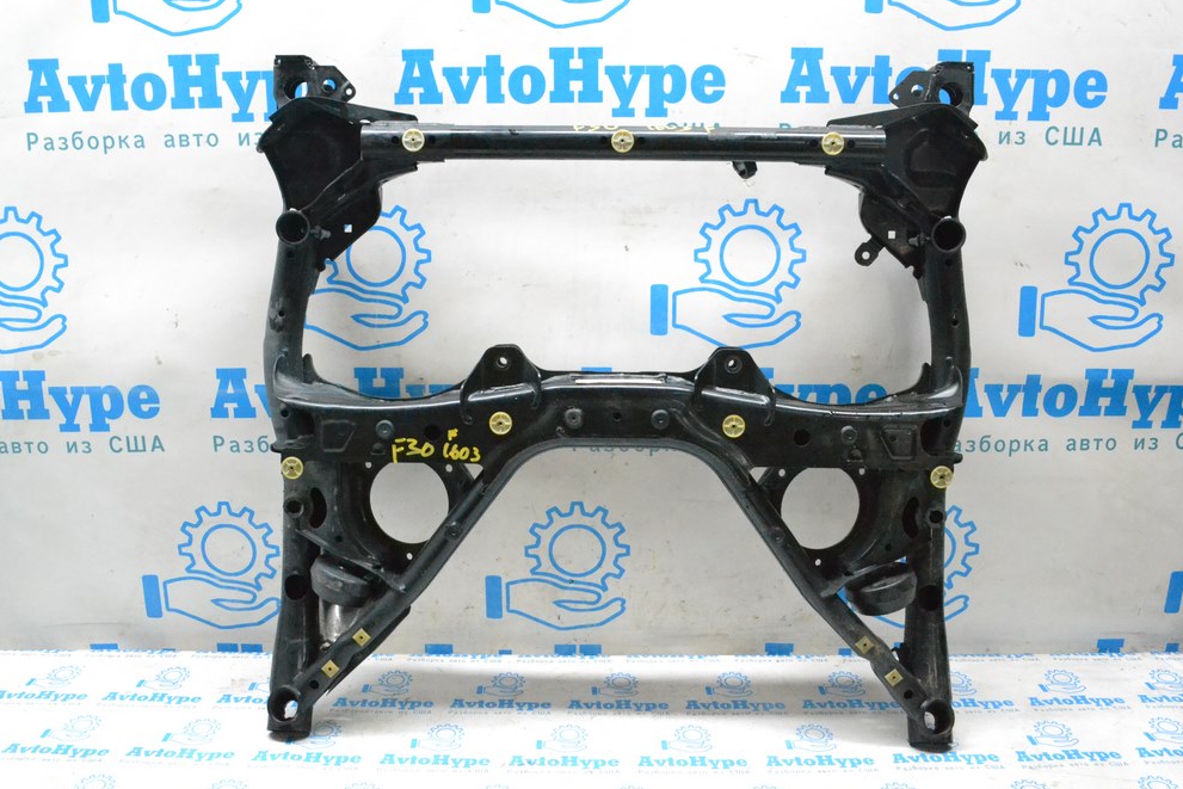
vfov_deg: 42.3
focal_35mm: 31
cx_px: 574
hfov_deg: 60.3
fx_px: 1019
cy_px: 393
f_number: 9
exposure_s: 1/160
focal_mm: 20
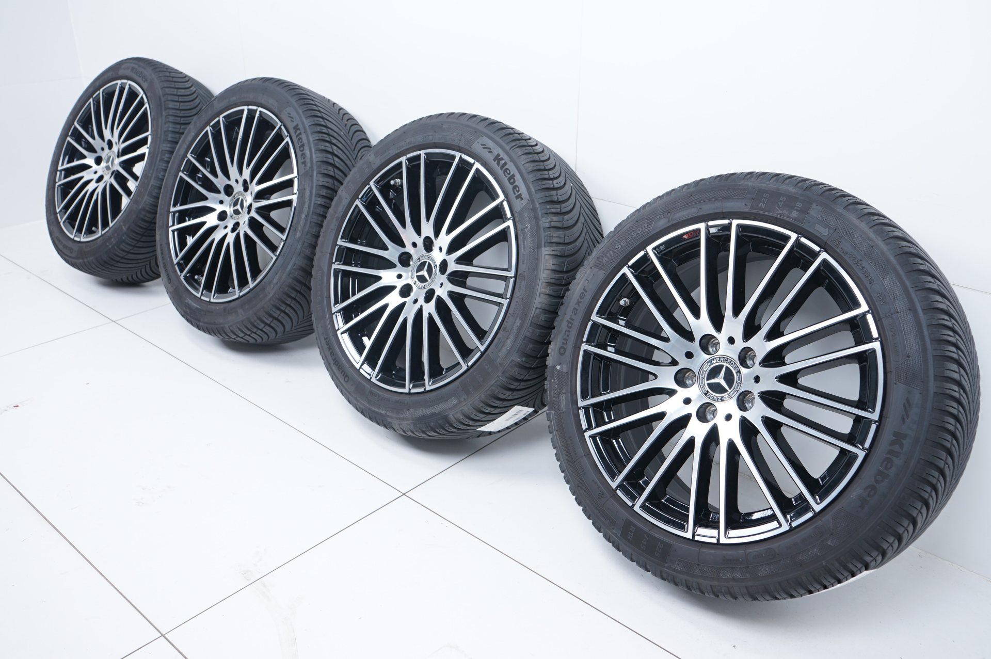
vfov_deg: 42.3
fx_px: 853
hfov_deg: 60.3
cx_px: 496
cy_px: 330
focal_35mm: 31
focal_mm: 31
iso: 250
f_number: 7.1
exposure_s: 1/100
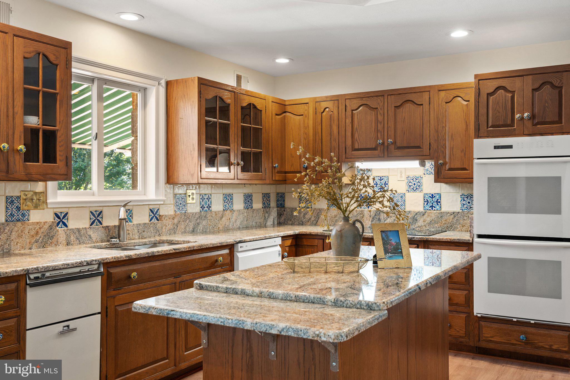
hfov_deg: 57.2
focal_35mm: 33
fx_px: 522
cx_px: 285
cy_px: 190
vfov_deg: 39.9
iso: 500
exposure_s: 1/4
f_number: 8
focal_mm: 33
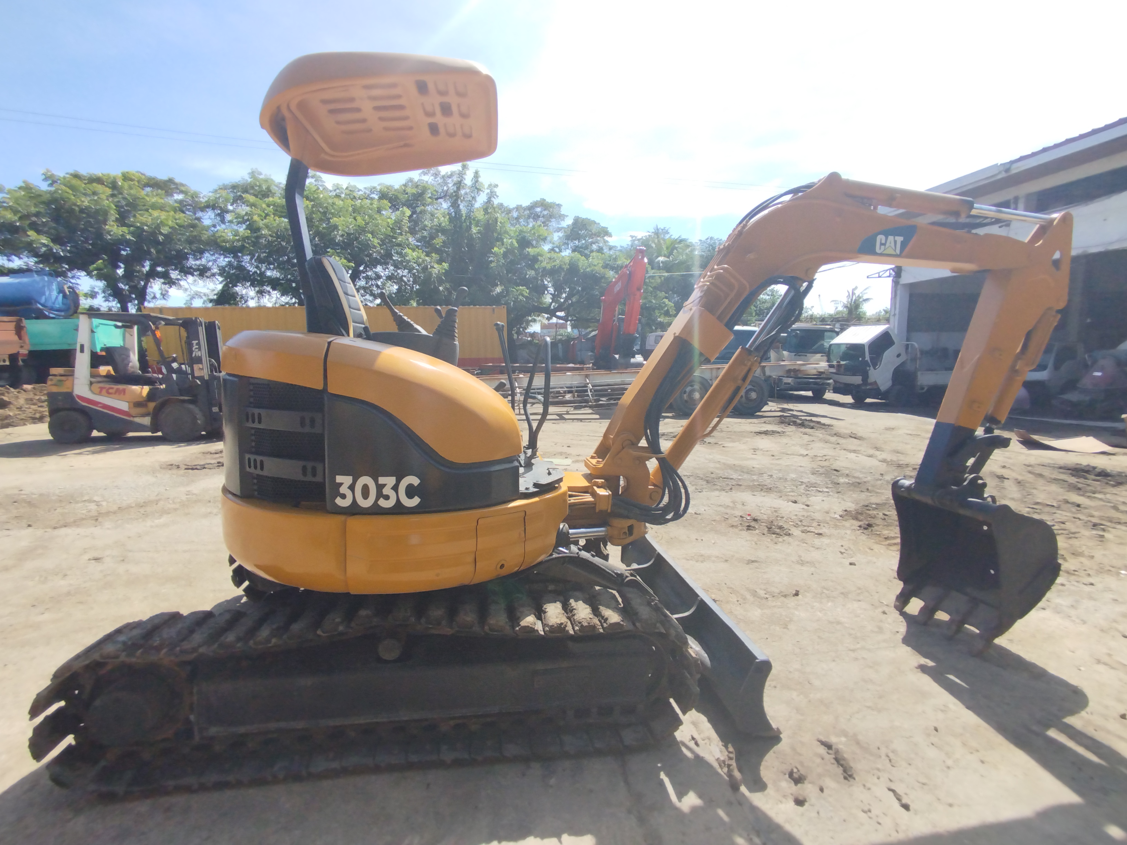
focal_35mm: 15
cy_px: 422
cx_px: 564
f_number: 2.2
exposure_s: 1/980
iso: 50
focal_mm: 1.65
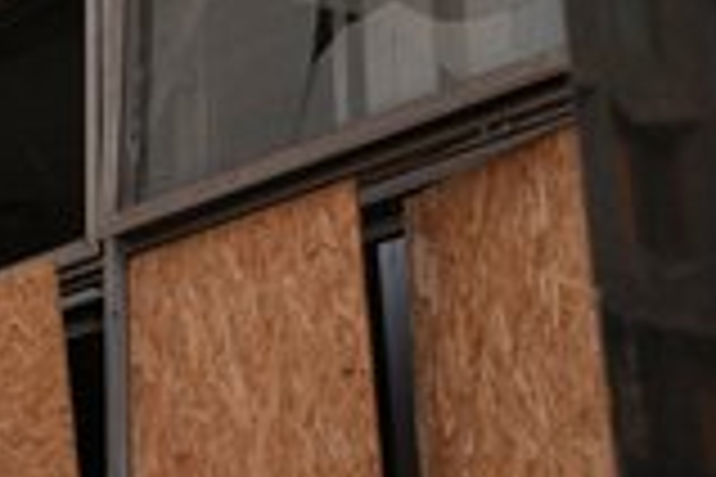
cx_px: 18
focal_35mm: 98
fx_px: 1949
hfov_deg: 20.2
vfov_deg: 13.8
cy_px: 52
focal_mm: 39
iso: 80
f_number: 5
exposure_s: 1/320
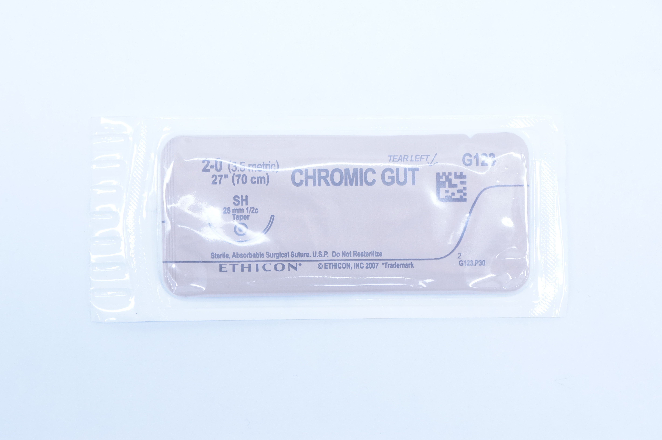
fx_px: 1295
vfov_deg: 19.3
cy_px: 220
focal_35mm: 70
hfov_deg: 28.7
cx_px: 331
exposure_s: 1/125
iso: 800
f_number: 5.6
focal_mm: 47
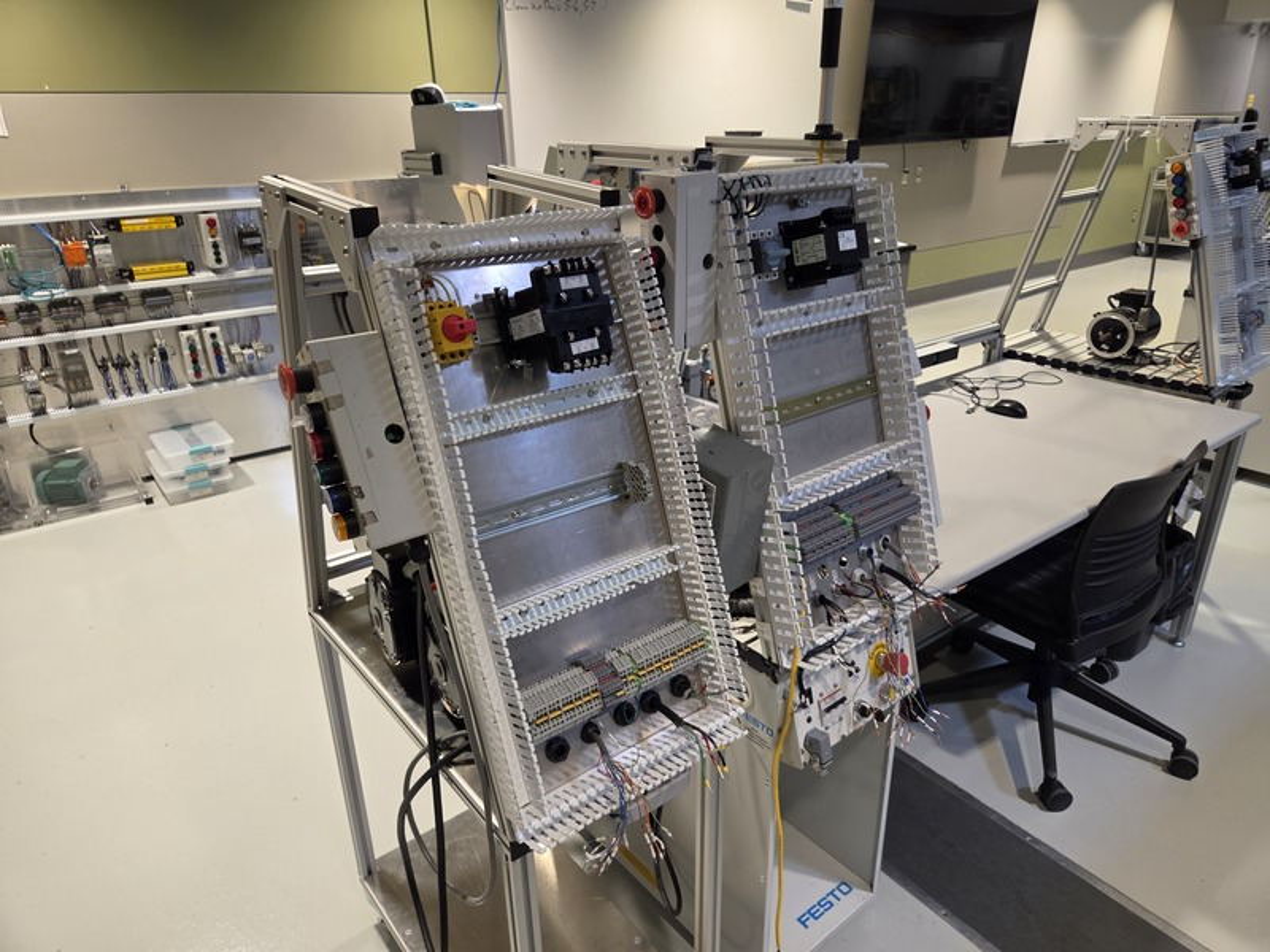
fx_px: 844
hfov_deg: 73.9
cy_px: 476
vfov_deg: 58.9
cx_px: 635
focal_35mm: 23
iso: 250
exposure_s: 1/120
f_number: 1.8
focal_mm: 5.4
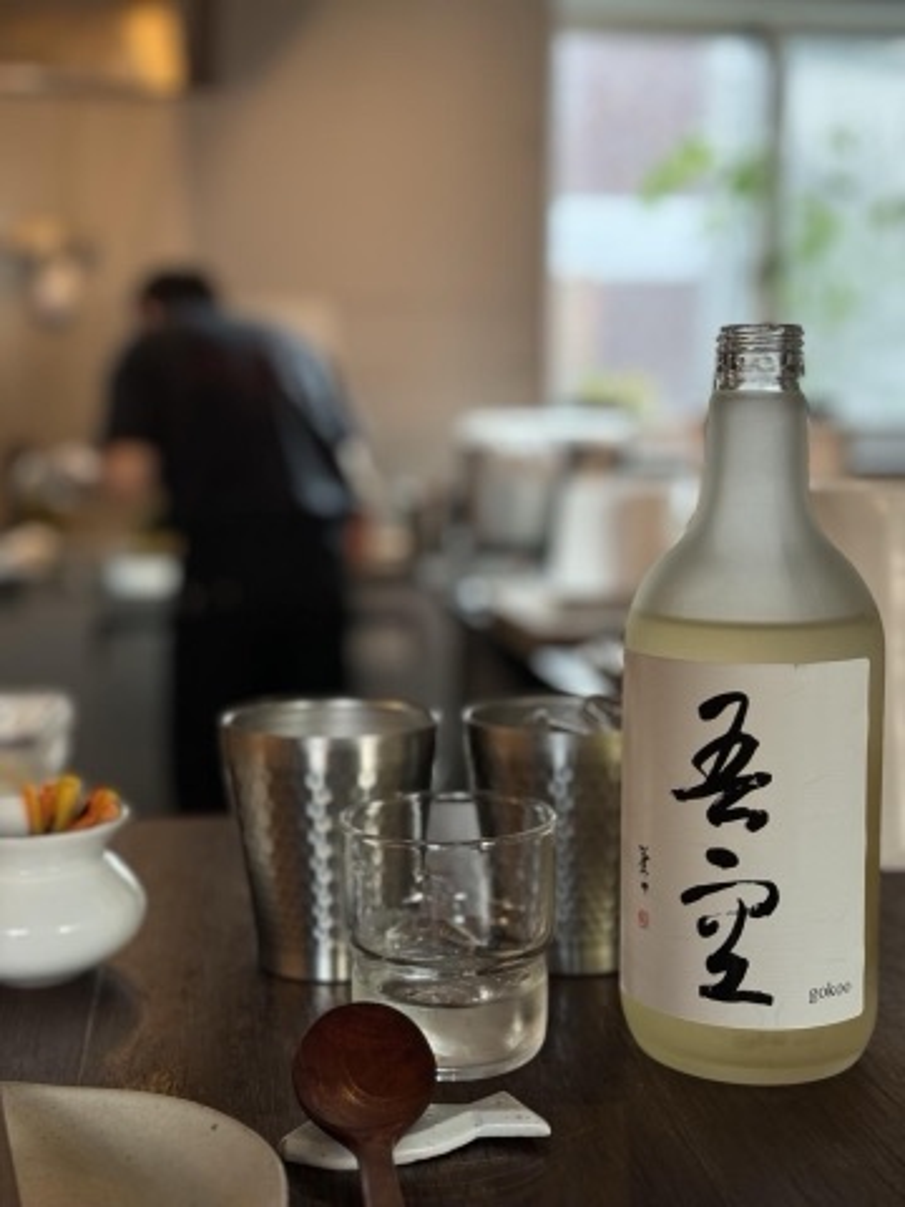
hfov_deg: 30.3
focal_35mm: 48
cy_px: 604
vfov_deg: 39.7
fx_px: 1673
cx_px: 452
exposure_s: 1/60
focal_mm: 6.76
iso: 50
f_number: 1.78
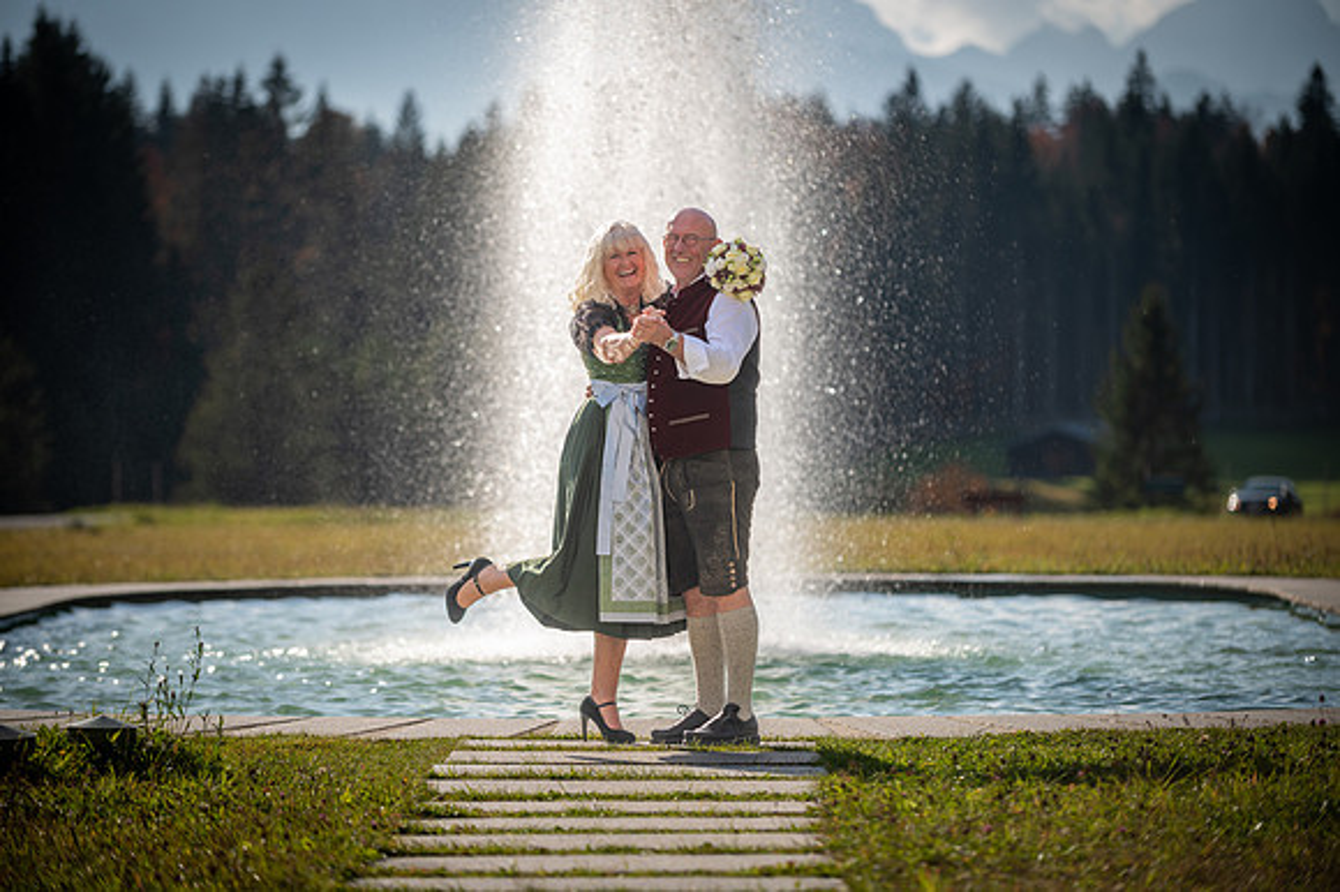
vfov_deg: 9.8
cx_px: 670
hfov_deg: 14.7
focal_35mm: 140
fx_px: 5208
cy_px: 446
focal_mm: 140
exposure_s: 1/2000
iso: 100
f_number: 2.8
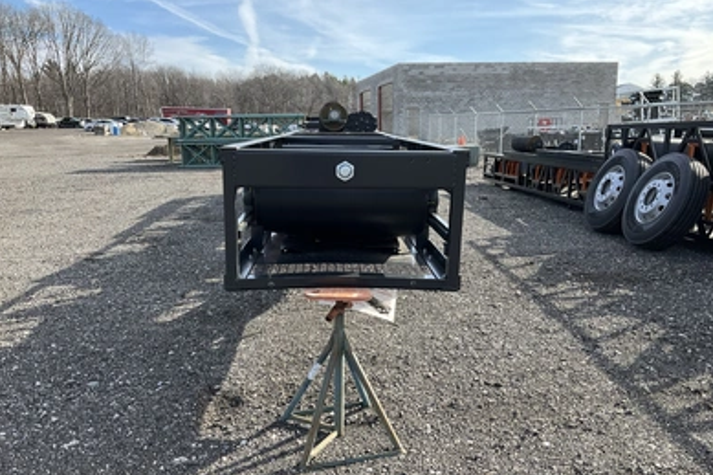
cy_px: 260
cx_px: 348
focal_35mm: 31
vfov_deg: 42.2
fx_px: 614
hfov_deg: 60.3
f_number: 1.8
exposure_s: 1/635
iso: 25
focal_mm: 3
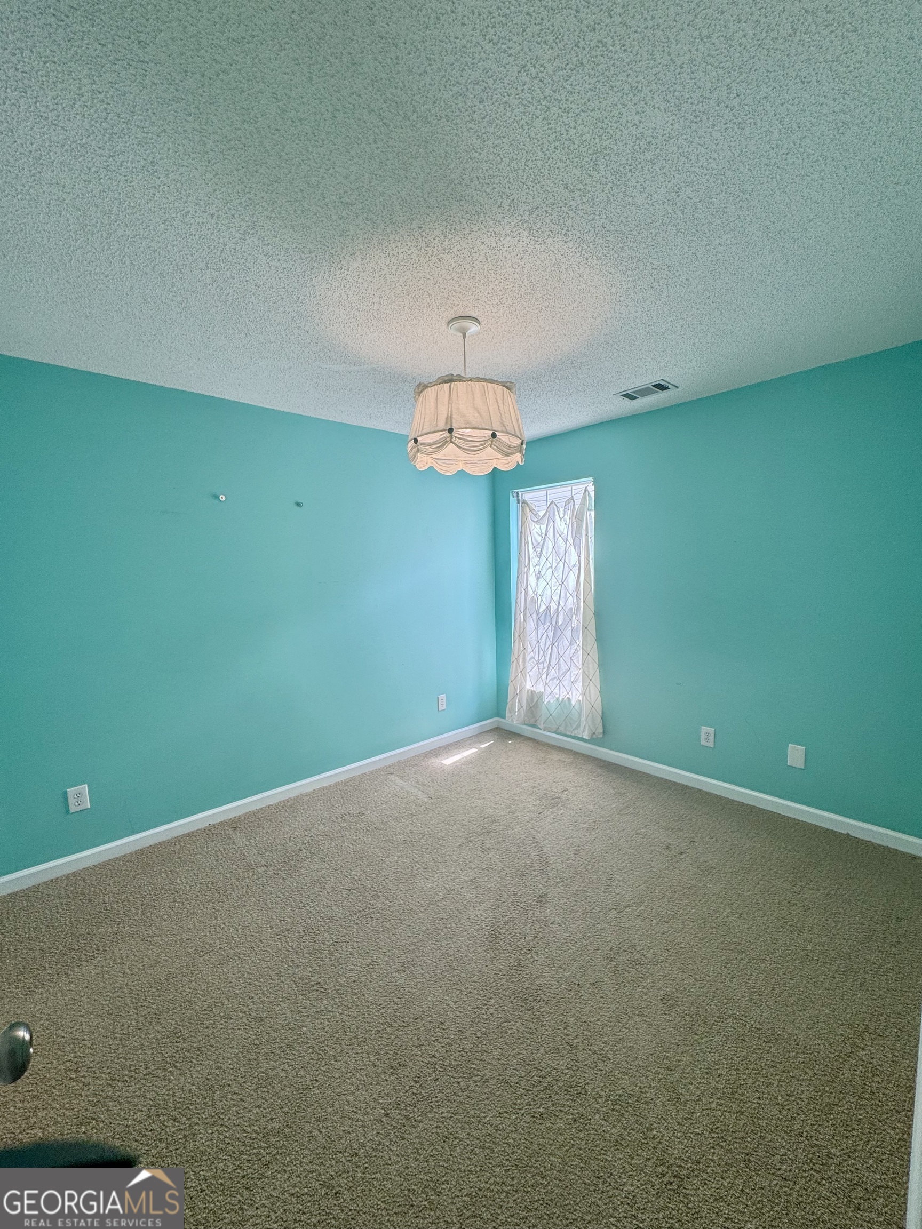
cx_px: 461
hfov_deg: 85.7
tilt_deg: -5.4
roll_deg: +2.5
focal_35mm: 14
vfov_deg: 102.1
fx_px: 497
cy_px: 614
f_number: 2.2
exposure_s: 1/120
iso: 64
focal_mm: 2.22
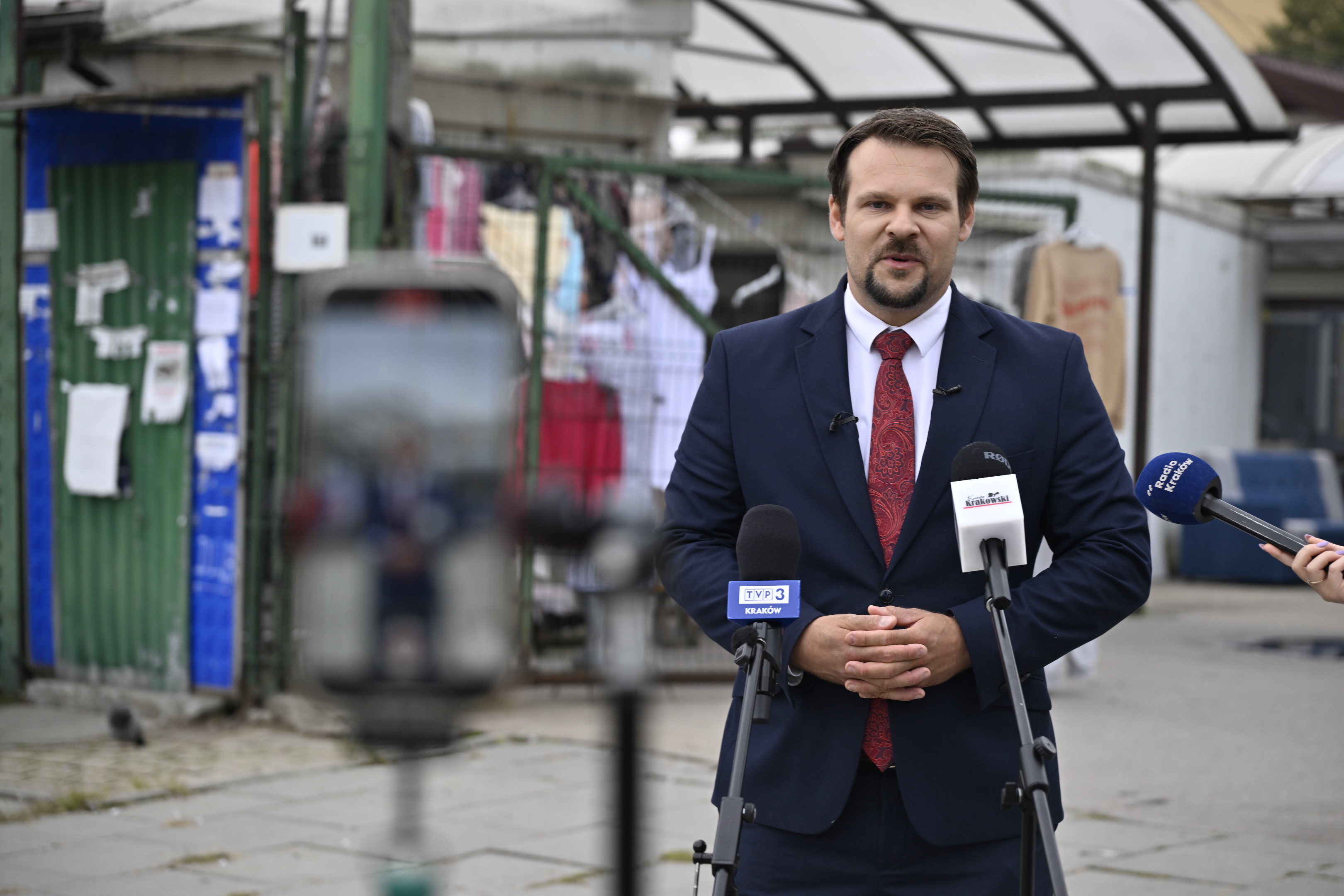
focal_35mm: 87
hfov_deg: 23.4
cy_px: 448
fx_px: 3248
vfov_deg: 15.7
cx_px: 672
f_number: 4
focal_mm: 87
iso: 250
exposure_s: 1/640
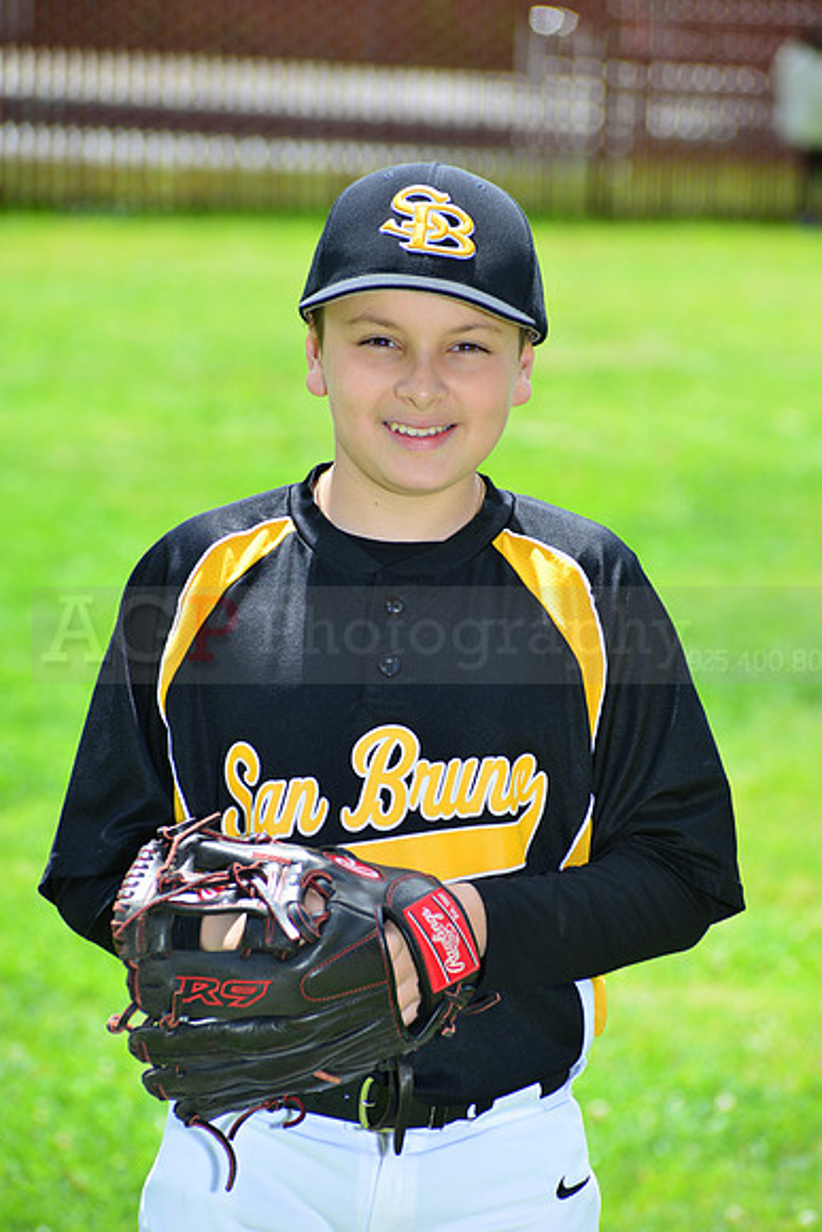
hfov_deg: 7.4
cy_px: 616
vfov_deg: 11.1
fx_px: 6332
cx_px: 411
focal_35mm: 185
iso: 200
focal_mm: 185
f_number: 8
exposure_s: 1/200
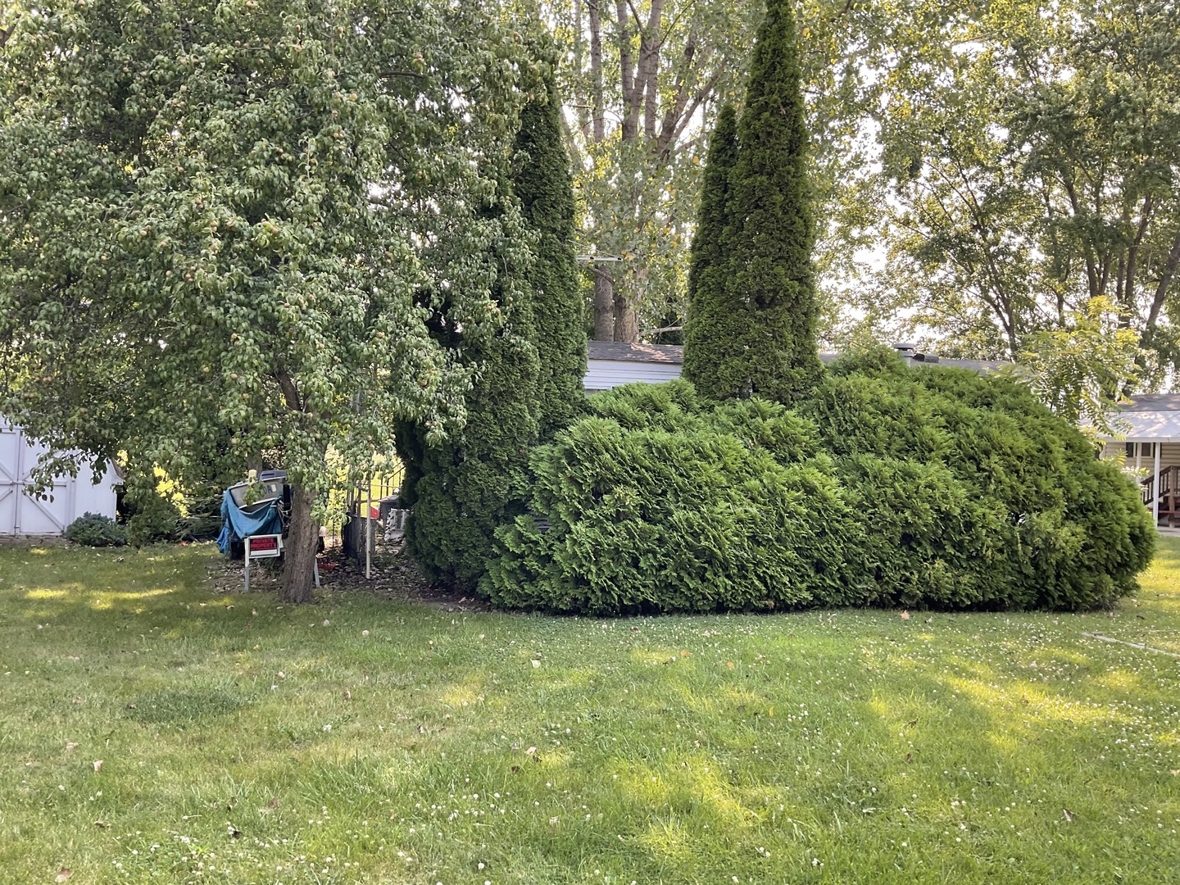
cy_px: 442
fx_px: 989
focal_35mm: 29
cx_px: 590
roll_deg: -1.9
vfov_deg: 48.2
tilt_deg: -2.3
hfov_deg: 61.7
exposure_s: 1/134
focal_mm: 3
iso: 16
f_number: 1.8
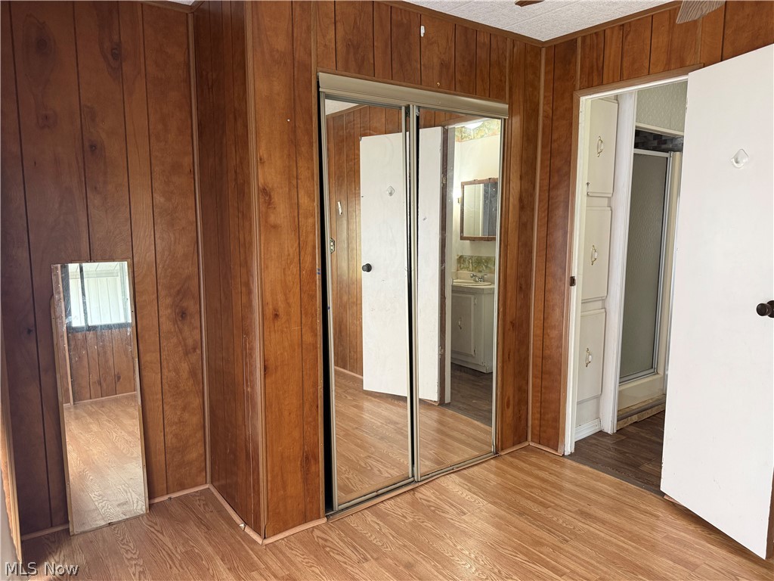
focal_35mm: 24
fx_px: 537
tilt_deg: -6.8
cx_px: 387
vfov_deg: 56.8
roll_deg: +0.0
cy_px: 290
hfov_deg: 71.6
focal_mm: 6.76
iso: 250
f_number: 1.78
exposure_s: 1/60
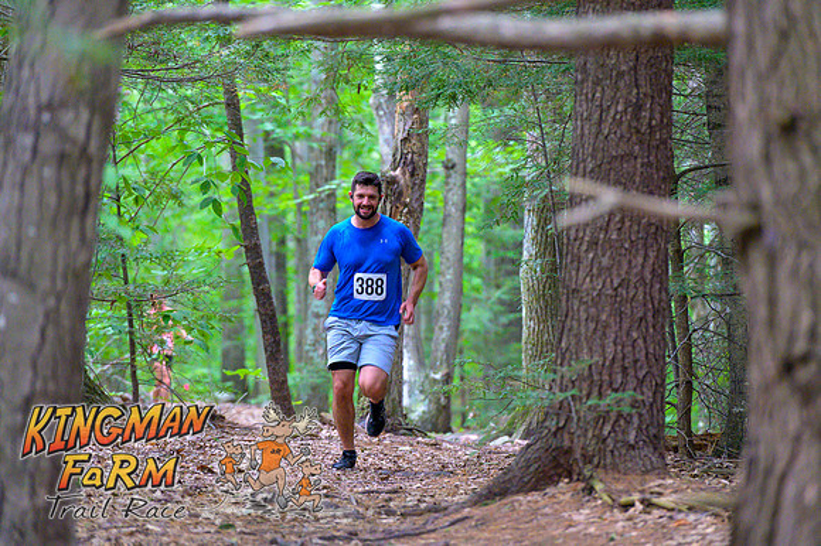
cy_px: 273
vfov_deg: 6.9
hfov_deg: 10.3
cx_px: 410
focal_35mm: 200
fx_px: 4558
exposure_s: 1/200
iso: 8000
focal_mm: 200
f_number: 4
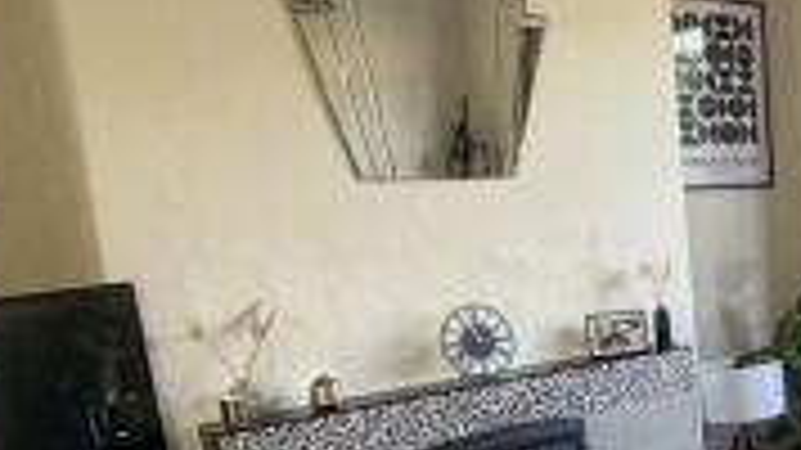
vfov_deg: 23.6
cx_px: 884
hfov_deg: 35.3
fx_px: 1062
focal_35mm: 50
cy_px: 358
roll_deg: +3.2
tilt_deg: -10.4
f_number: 2.2
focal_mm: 2.22
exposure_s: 1/102
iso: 320
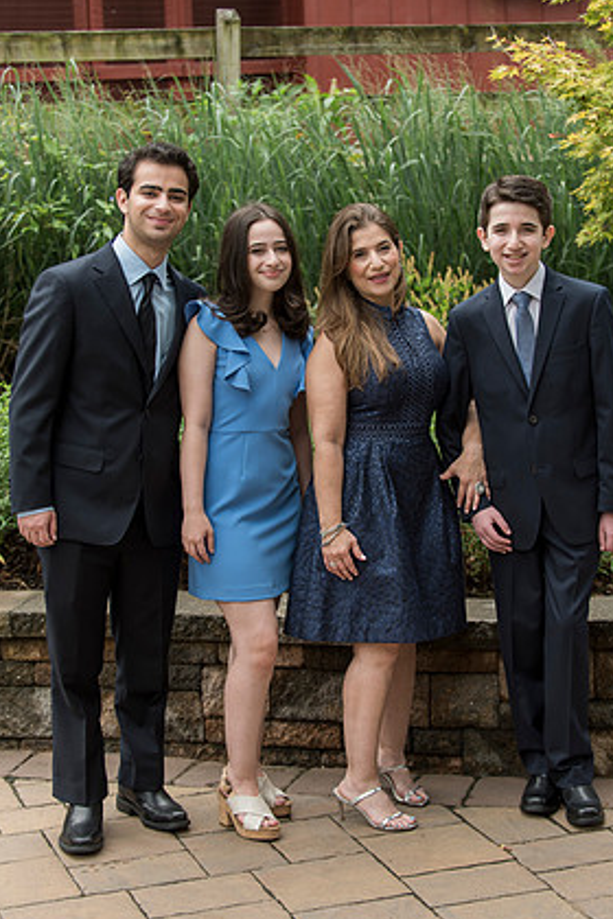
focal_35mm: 75
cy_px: 446
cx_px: 324
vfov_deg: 27.0
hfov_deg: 18.2
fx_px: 1915
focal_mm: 70
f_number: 3.5
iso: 400
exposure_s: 1/640
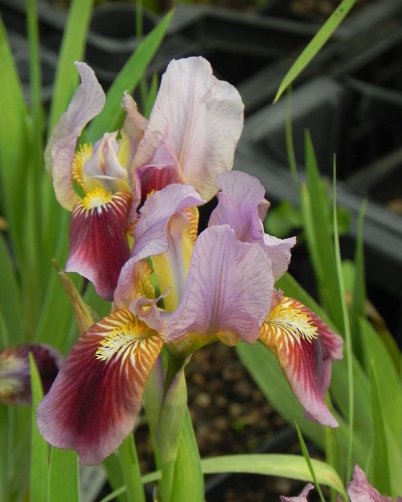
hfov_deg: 5.1
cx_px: 201
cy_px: 255
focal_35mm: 304
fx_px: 4519
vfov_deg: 6.4
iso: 160
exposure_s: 1/320
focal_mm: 51.8
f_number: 5
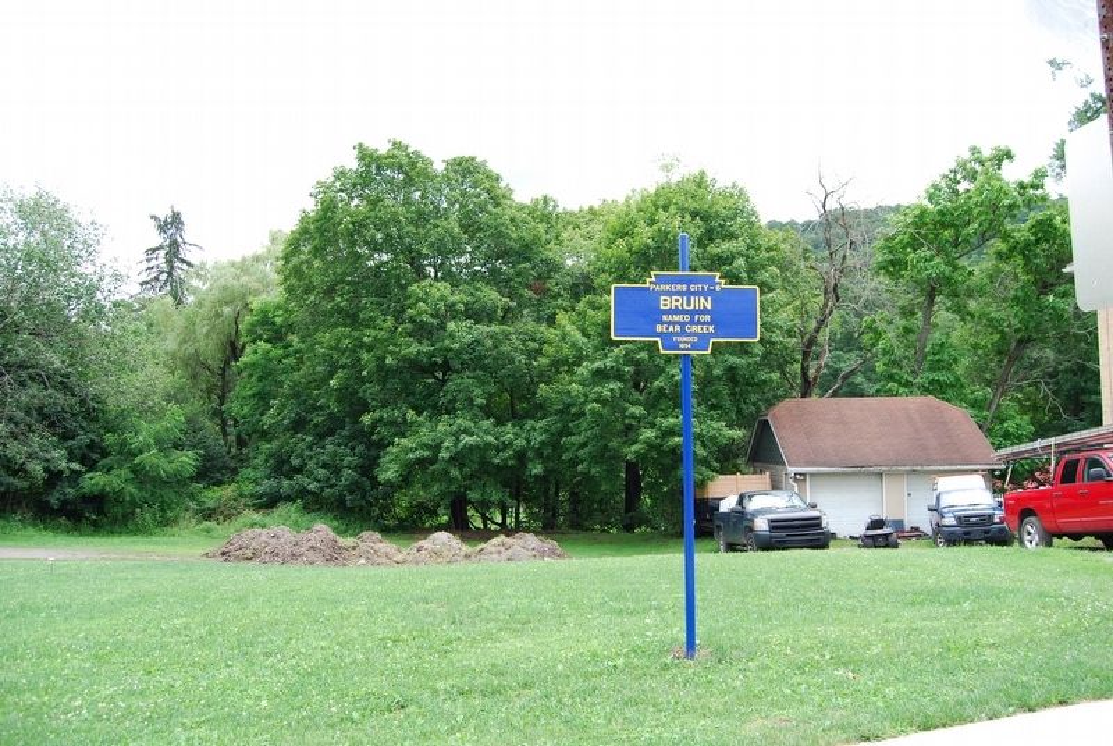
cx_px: 556
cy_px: 373
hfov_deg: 67.3
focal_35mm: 27
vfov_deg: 48.1
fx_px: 836
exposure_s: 1/125
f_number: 5.6
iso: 110
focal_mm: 18
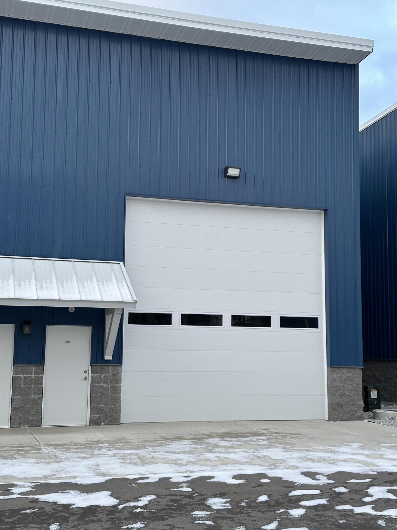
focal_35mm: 48
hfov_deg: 30.3
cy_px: 265
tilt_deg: +8.1
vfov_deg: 39.7
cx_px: 198
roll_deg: -1.1
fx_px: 734
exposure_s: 1/276
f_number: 1.78
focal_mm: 6.86
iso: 64
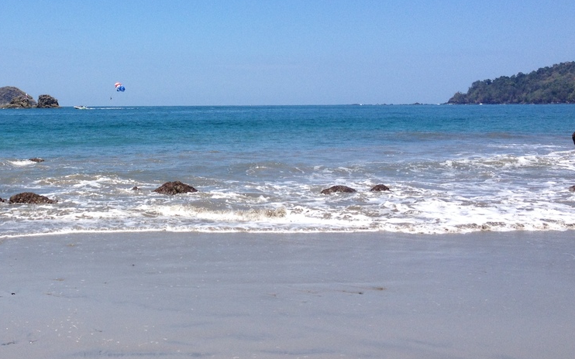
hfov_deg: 33.5
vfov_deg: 21.5
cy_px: 94
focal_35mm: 60
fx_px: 940
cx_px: 158
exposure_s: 1/2404
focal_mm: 4.28
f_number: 2.4
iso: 50
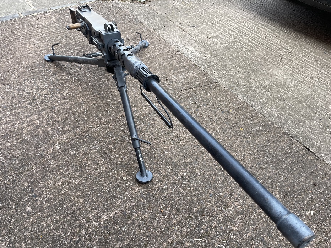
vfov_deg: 53.1
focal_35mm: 26
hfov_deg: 67.3
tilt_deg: -47.0
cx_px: 166
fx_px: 249
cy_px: 124
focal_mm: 4.2
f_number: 1.6
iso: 32
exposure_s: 1/152
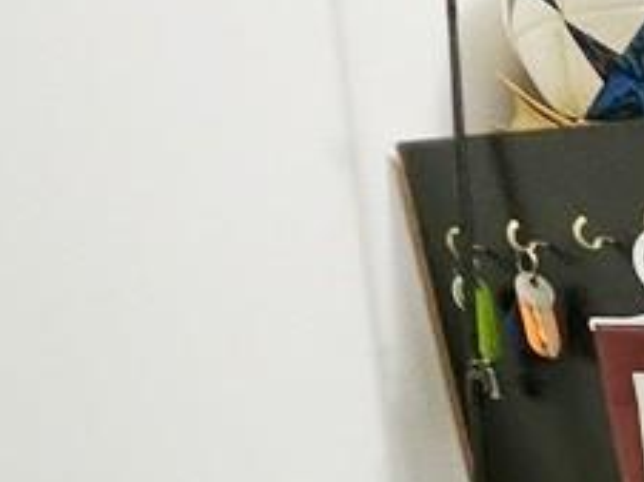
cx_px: 1362
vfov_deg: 18.8
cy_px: 881
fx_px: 1096
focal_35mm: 59
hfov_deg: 17.9
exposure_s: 1/33
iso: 320
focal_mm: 1.7
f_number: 2.2
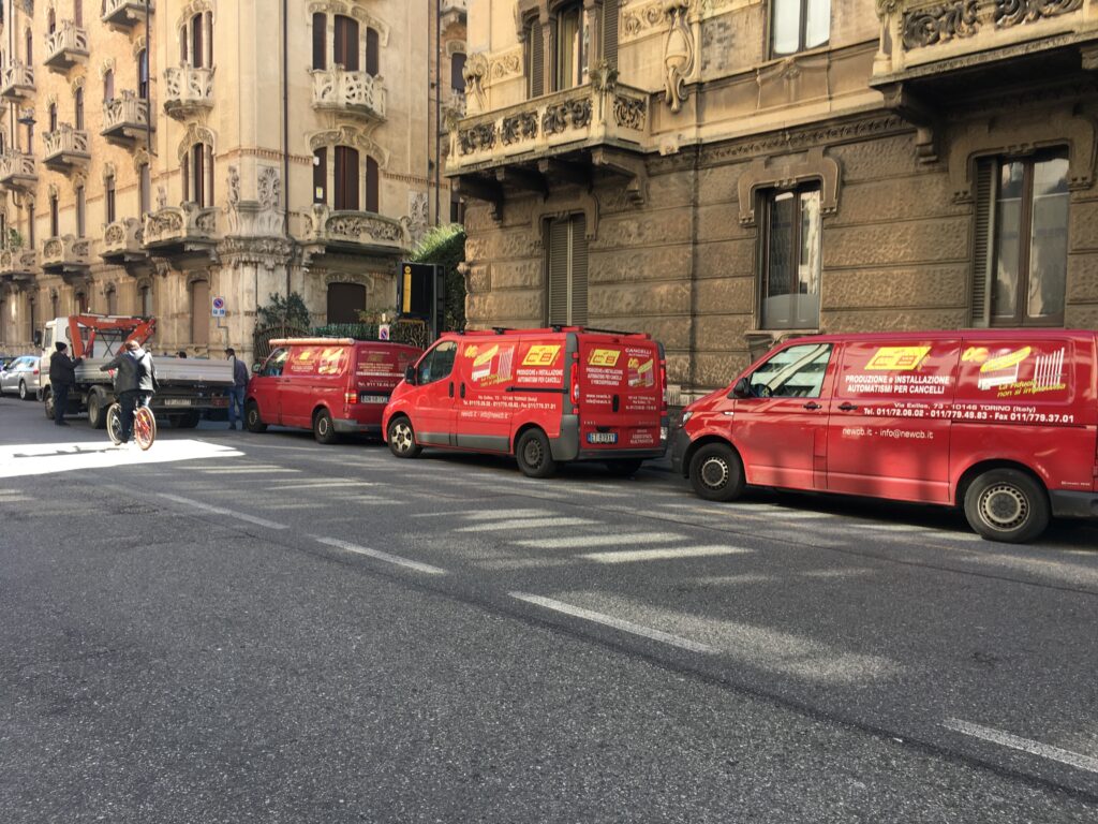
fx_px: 920
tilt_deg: -4.0
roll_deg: -0.7
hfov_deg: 61.7
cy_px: 412
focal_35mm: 29
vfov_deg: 48.2
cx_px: 549
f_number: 2.2
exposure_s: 1/122
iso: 25
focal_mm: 4.15
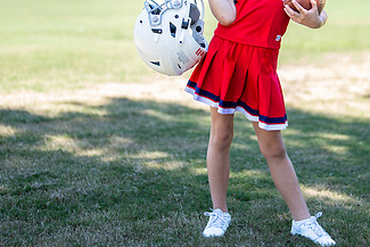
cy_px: 41
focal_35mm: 99
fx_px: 1018
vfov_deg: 13.8
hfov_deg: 20.5
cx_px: 266
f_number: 1.2
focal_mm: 50
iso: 100
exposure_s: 1/1250
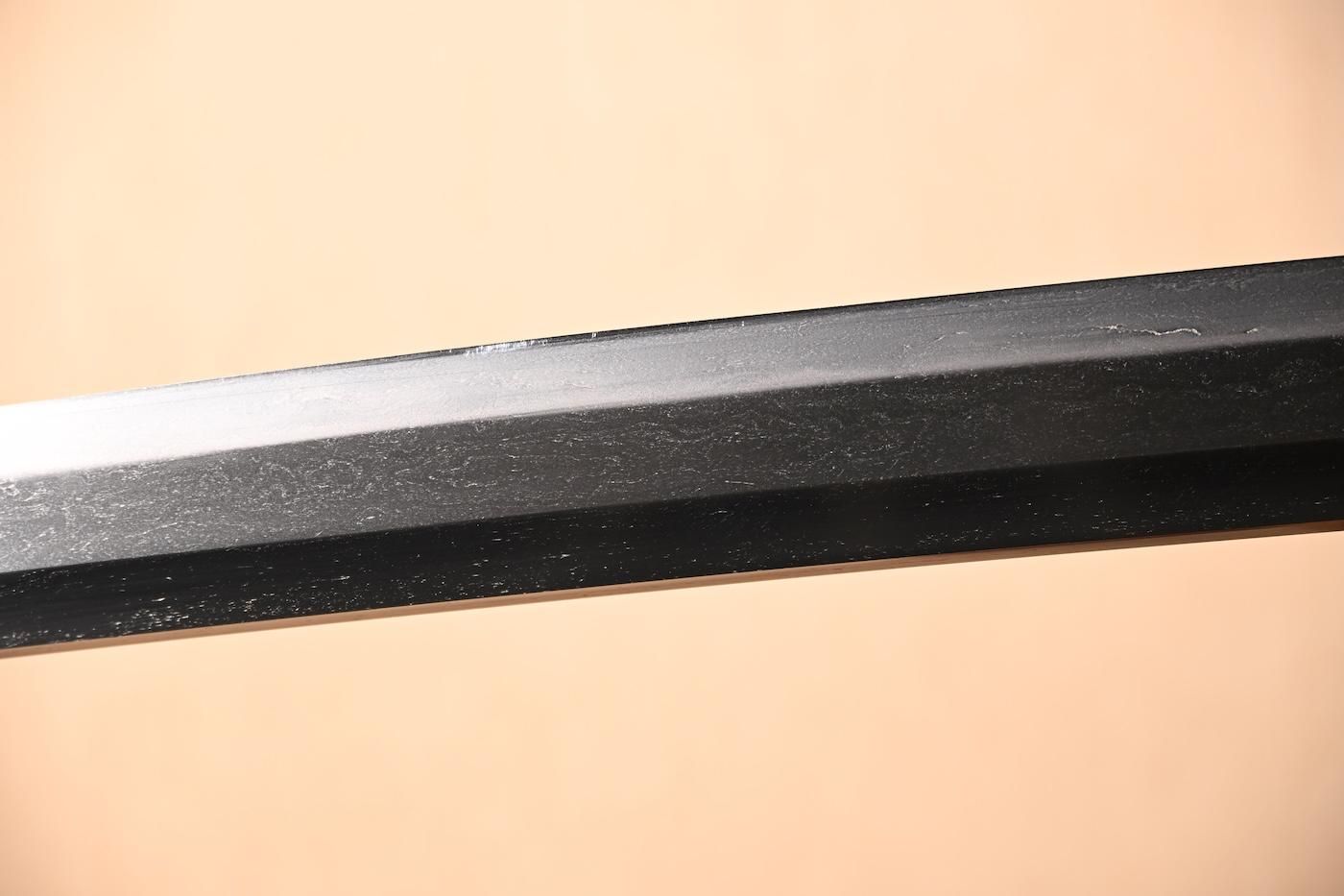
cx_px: 672
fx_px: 4311
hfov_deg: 17.7
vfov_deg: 11.9
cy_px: 448
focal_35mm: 116
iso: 100
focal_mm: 77
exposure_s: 1/2
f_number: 5.3
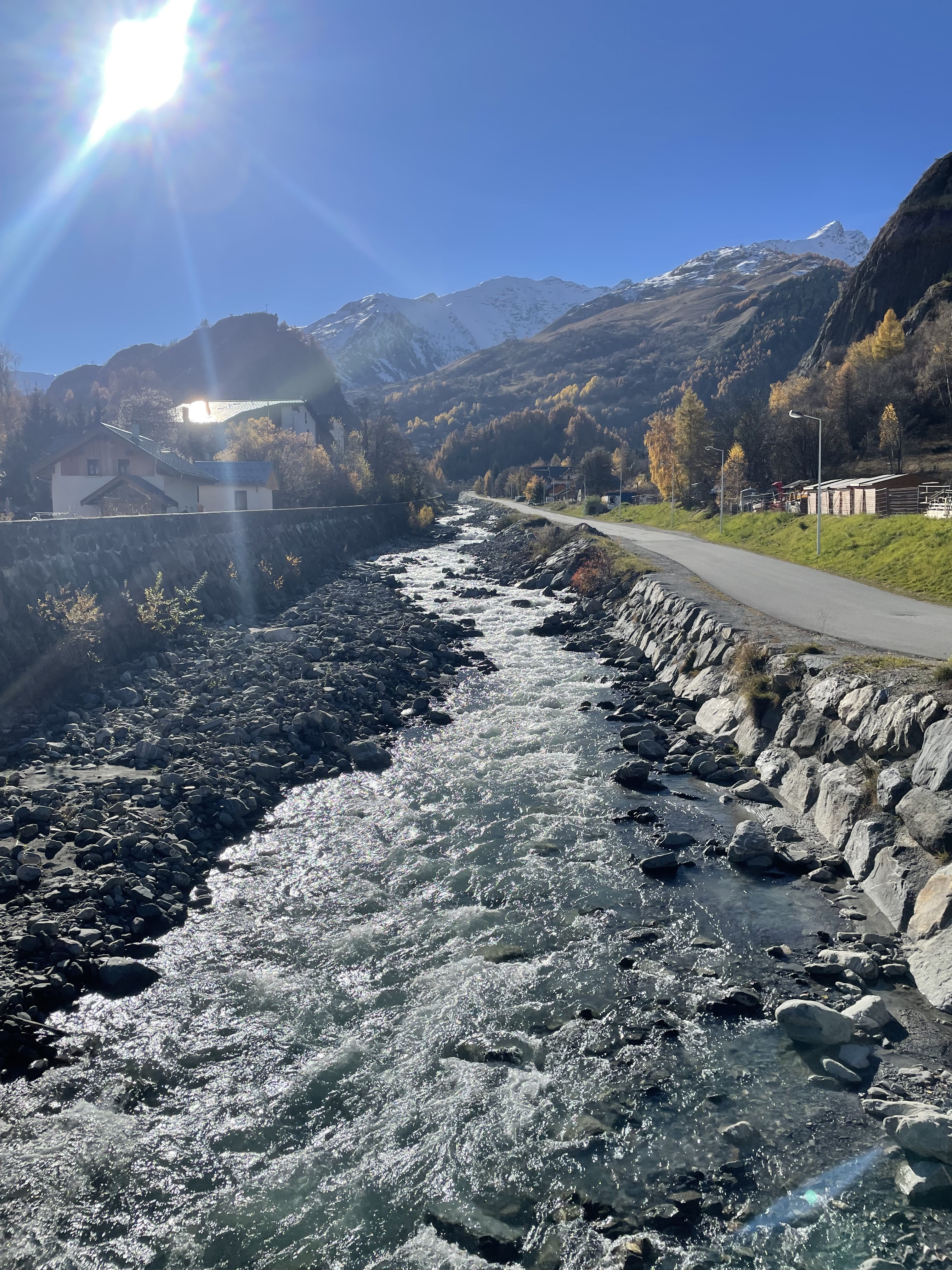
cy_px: 635
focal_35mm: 26
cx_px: 476
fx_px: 953
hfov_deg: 53.1
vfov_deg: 67.3
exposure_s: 1/6897
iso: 32
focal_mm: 4.2
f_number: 1.6
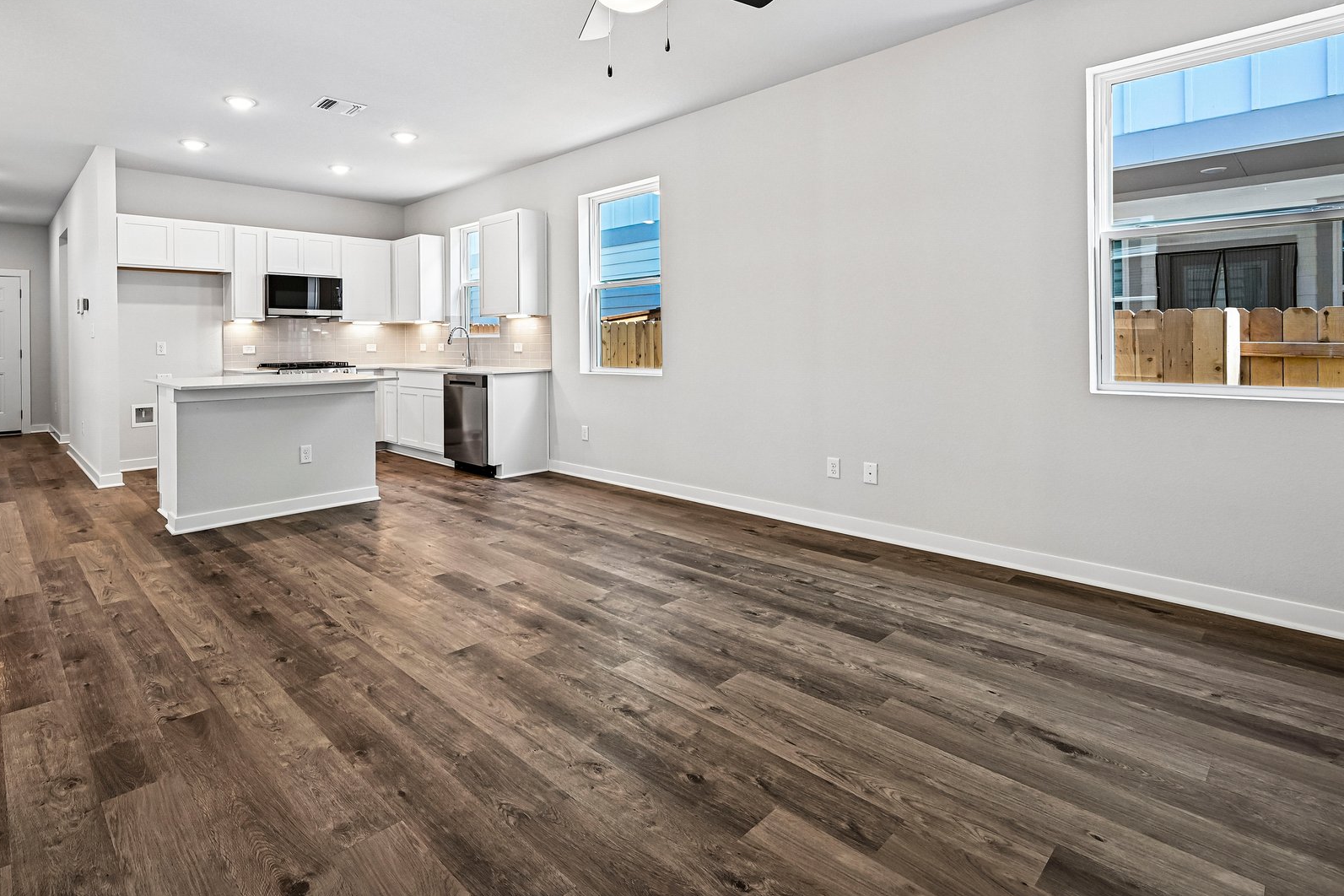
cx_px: 548
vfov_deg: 66.5
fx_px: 672
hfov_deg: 89.0
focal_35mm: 18
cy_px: 340
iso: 220
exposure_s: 1/15
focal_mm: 14
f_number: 8
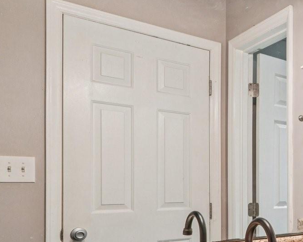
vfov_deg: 33.8
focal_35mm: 43
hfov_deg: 30.8
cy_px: 196
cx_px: 417
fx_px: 386
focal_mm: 10
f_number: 8
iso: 400
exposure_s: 1/10
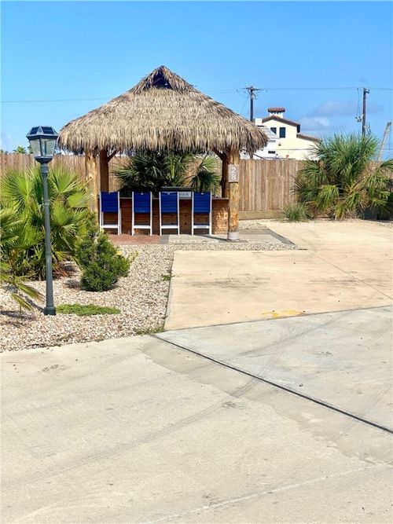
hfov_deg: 28.0
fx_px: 787
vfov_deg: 36.8
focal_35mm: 52
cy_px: 262
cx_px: 196
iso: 20
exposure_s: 1/2660
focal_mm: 6
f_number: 2
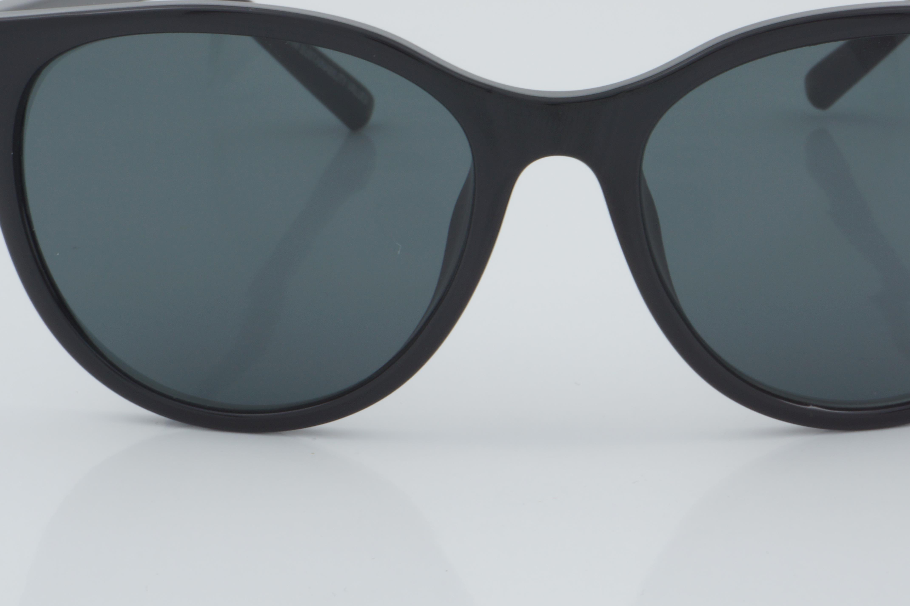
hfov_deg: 17.7
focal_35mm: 116
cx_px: 553
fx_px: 2924
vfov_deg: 11.8
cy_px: 204
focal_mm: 55
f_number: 32
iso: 100
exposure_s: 1/4
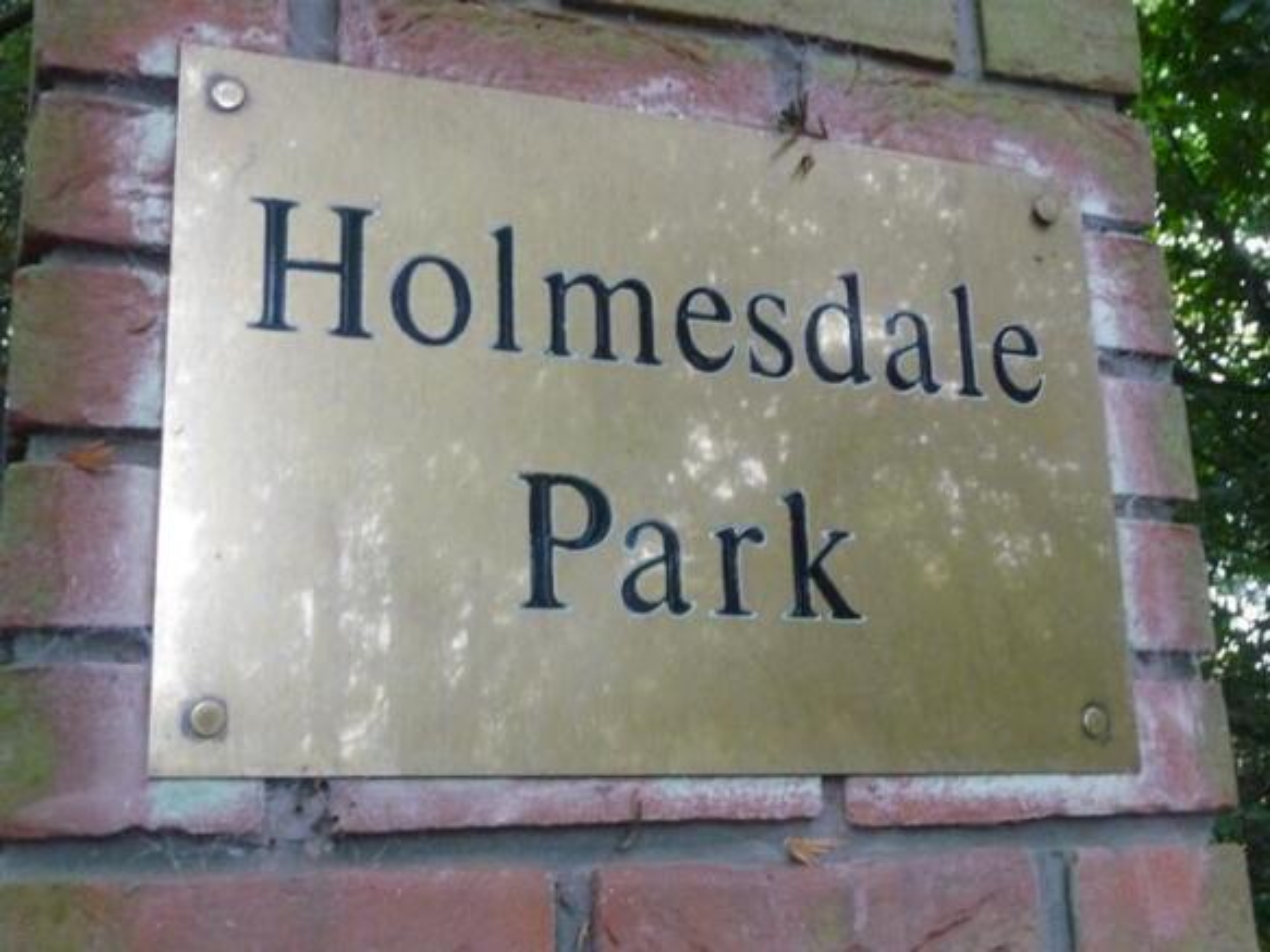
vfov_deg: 33.6
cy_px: 476
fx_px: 1577
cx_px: 635
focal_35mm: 43
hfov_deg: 43.9
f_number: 4
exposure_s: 1/30
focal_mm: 7.1
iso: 400
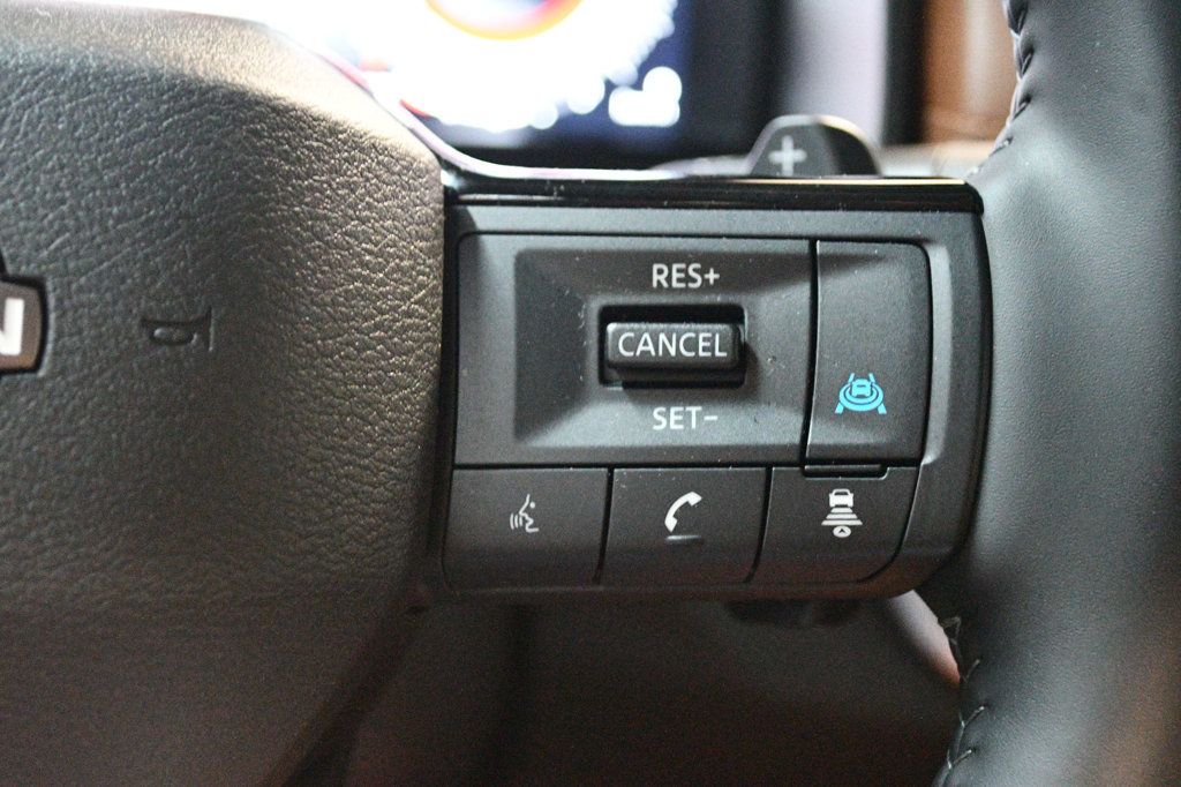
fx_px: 1869
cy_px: 394
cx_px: 590
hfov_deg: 35.1
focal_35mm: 57
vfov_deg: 23.8
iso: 12800
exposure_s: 1/25
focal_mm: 38
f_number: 5
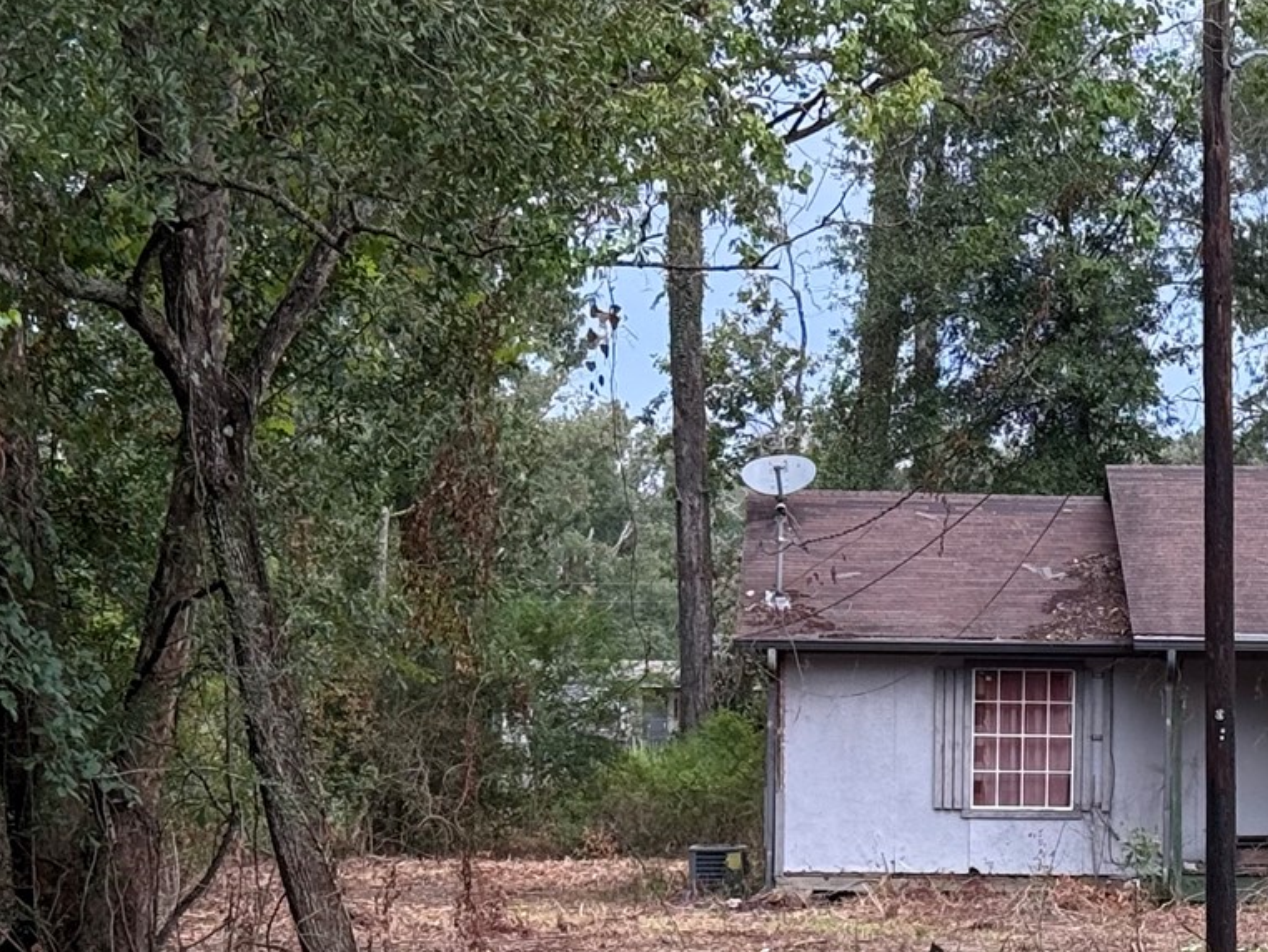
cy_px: 894
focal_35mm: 129
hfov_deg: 14.9
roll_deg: -0.7
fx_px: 4727
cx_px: 1428
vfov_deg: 11.4
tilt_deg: -1.4
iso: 100
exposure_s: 1/319
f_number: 1.78
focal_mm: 6.76
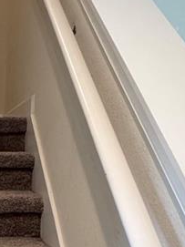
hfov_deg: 21.7
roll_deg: +0.0
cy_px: 233
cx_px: -45
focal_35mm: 62
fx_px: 442
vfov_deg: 29.6
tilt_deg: -10.5
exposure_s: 1/60
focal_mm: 2.22
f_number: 2.2
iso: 400
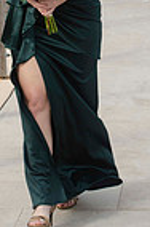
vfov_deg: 12.3
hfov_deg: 8.2
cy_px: -2
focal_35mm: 166
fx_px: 1043
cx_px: 34
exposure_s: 1/250
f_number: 10
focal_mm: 35
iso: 100
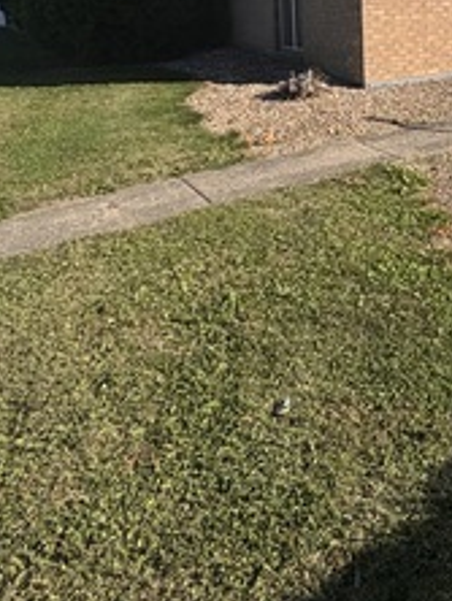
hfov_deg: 30.9
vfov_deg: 39.2
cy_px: -7
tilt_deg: -1.4
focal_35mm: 42
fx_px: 730
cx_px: 490
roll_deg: +1.2
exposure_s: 1/2985
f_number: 2.2
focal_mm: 2.22
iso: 50
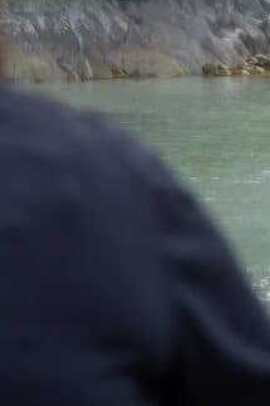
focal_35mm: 310
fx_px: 3491
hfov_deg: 4.4
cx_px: 359
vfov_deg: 6.6
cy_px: -1
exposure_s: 1/400
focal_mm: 100
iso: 500
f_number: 8
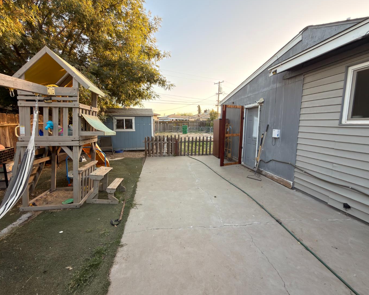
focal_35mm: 15
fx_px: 164
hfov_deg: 96.8
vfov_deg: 84.0
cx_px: 178
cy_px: 144
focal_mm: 2.22
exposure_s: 1/114
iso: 50
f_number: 2.2
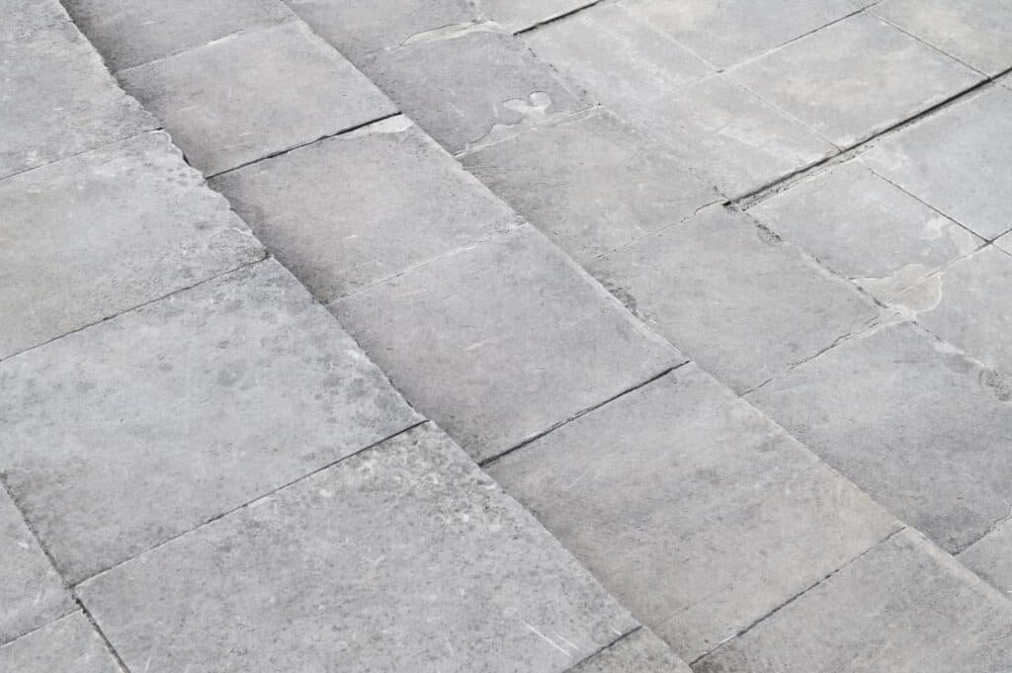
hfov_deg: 35.7
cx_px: 506
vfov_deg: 24.2
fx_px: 1573
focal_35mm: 56
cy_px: 336
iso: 500
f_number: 7.1
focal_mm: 56
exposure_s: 1/640
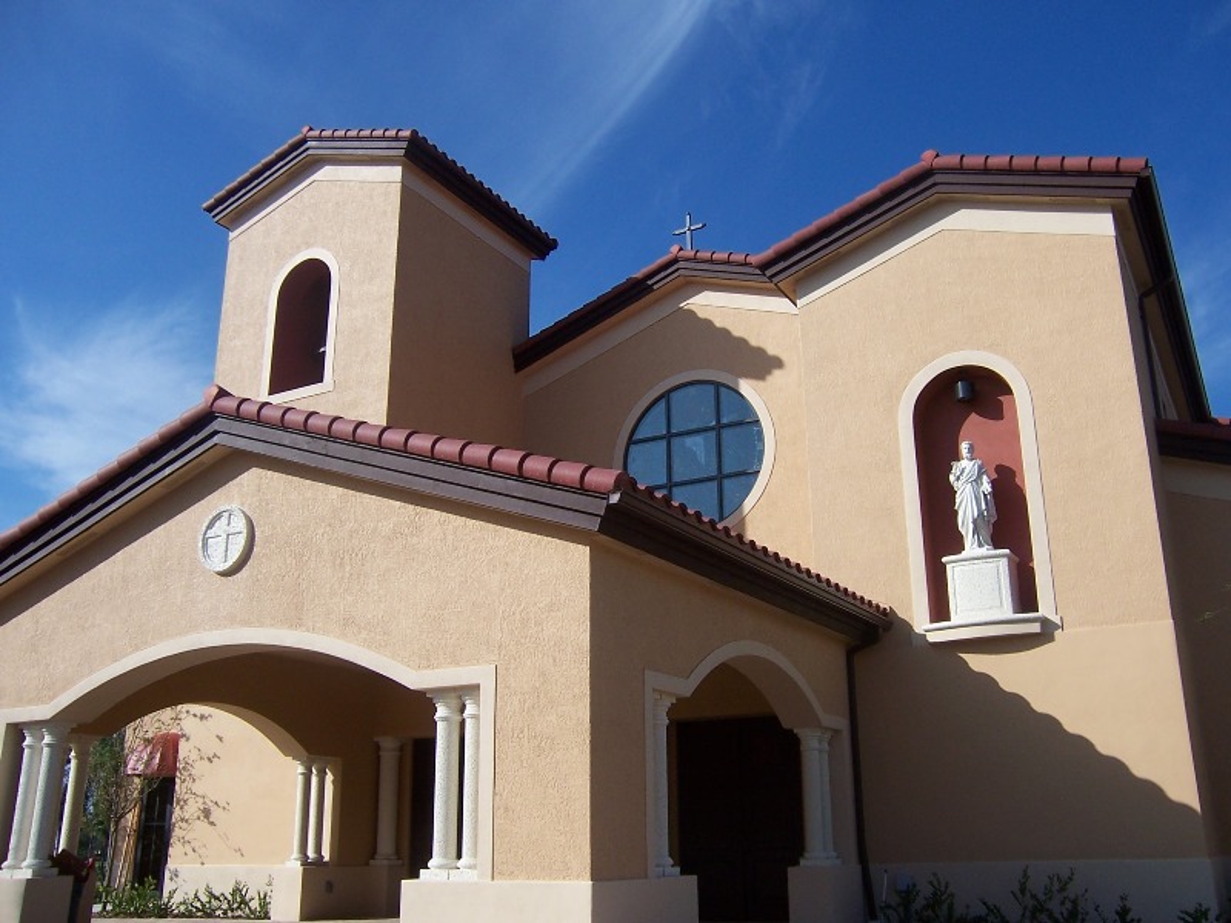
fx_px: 1174
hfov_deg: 55.4
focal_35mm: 33
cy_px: 462
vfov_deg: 42.9
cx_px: 616
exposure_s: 1/1000
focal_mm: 5.5
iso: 80
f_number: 4
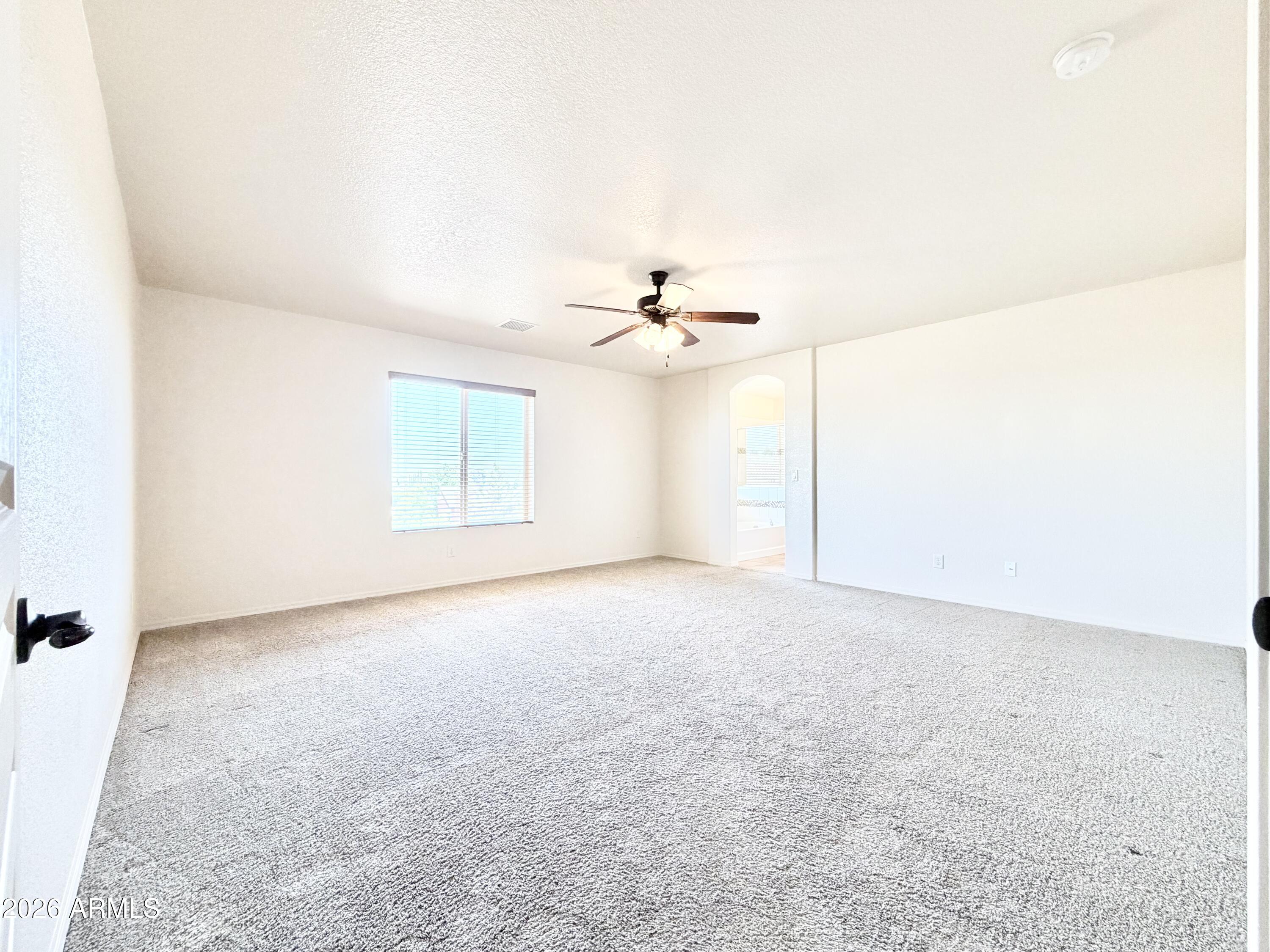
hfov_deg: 102.1
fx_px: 514
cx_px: 635
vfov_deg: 85.7
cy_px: 476
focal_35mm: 14
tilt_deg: +0.0
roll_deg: +0.1
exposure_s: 1/60
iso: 250
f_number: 2.2
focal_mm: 2.22
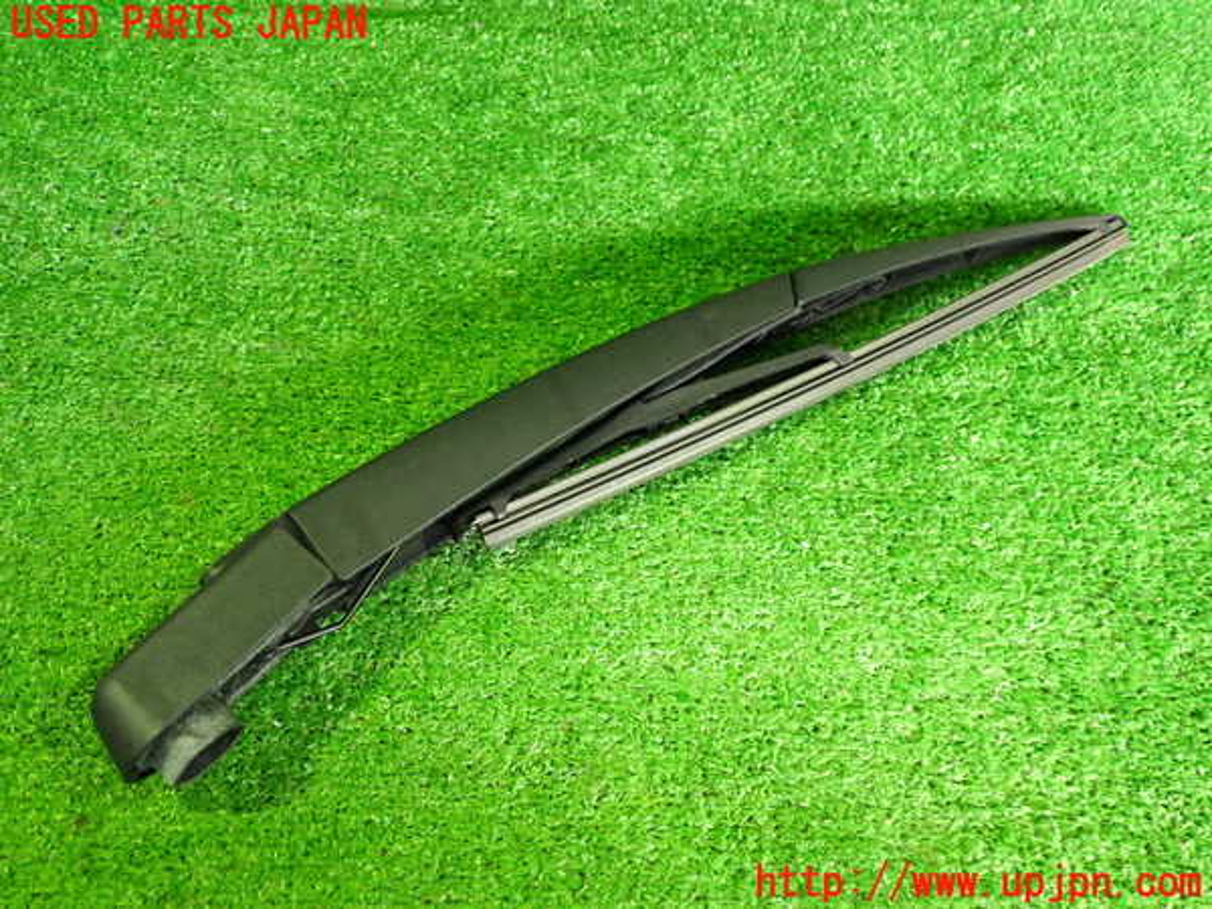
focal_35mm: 30
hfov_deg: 60.0
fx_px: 1050
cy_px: 454
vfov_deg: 46.8
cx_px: 606
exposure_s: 1/30
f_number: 2.3
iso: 640
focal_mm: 5.4
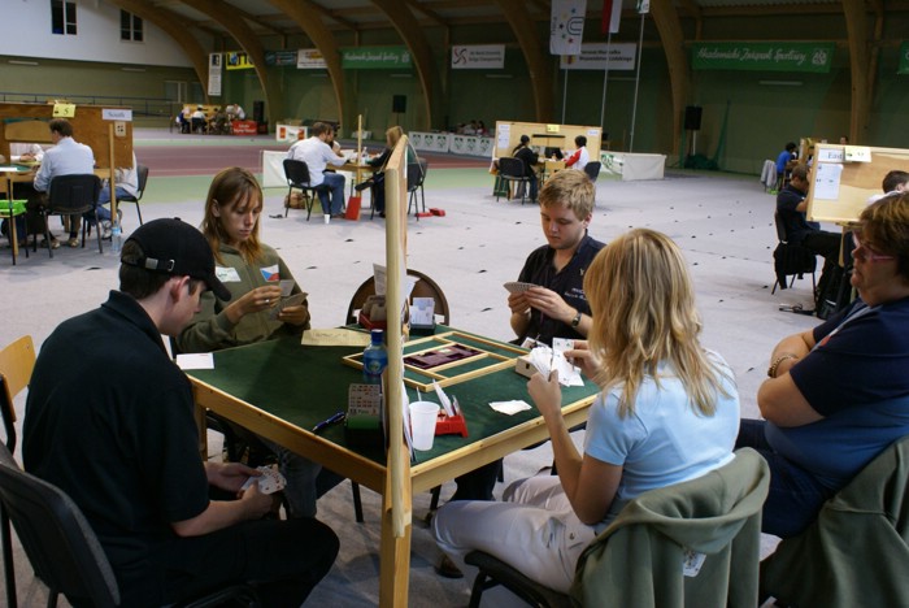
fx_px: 758
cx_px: 454
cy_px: 304
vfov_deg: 43.7
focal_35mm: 30
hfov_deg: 61.9
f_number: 5.6
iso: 400
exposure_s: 1/25
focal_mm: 20
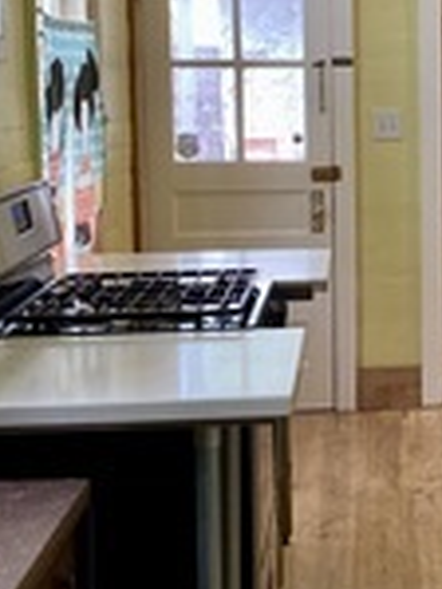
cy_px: 210
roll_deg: -0.1
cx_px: 539
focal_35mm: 87
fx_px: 1479
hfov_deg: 16.3
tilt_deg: -6.5
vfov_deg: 22.4
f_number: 1.8
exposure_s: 1/60
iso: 160
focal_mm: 4.25
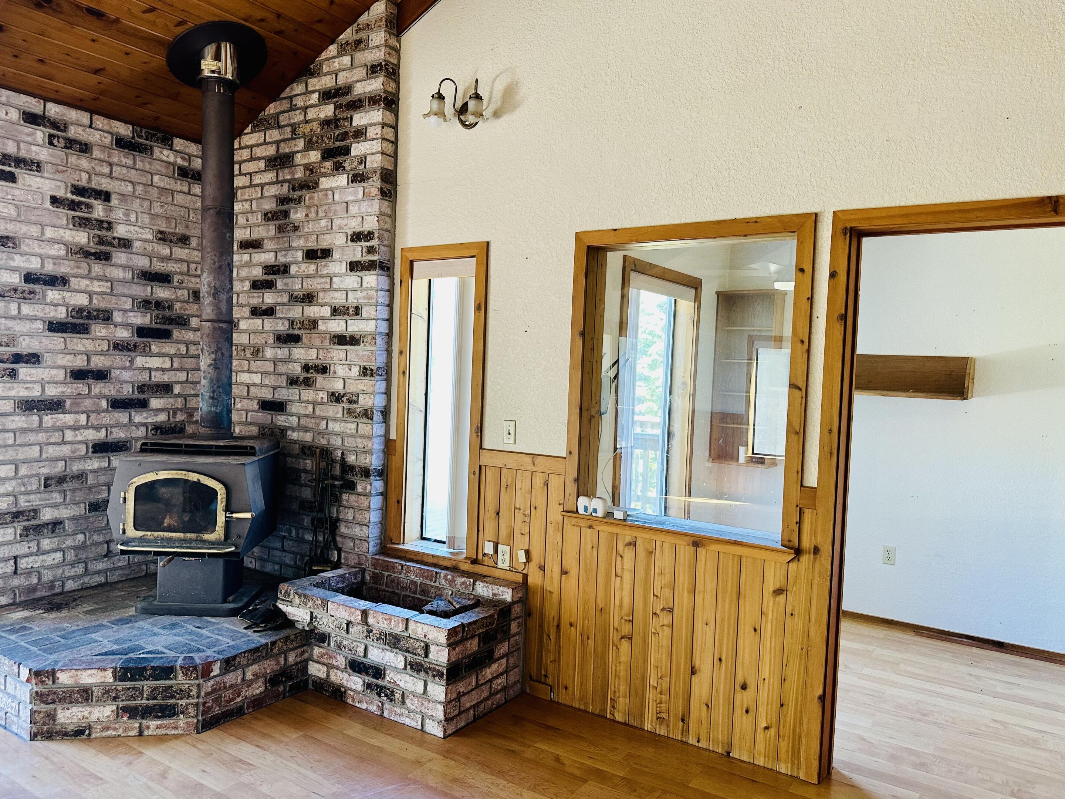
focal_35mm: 25
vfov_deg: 54.9
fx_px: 769
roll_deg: -2.5
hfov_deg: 69.4
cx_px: 516
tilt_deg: -1.8
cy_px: 404
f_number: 1.78
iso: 250
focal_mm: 6.86
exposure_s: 1/66
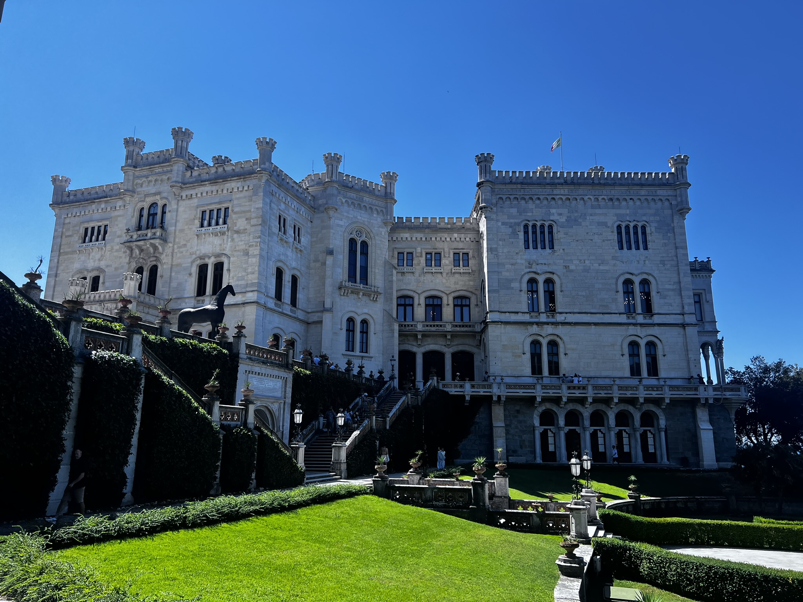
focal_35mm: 26
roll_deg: +0.0
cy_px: 301
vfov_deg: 53.1
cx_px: 402
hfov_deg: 67.3
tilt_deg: +14.0
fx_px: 603
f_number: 1.5
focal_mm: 5.7
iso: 50
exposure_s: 1/2841
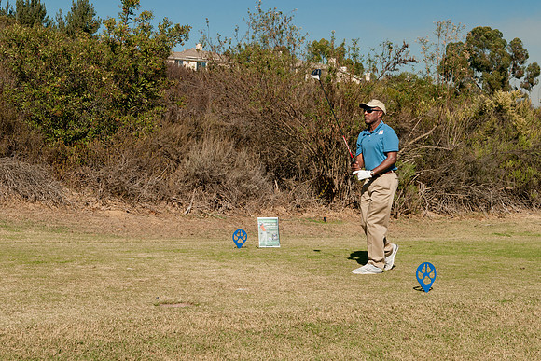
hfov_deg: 36.3
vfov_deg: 24.7
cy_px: 173
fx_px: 825
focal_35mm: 55
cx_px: 283
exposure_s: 1/250
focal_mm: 35
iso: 200
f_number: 8
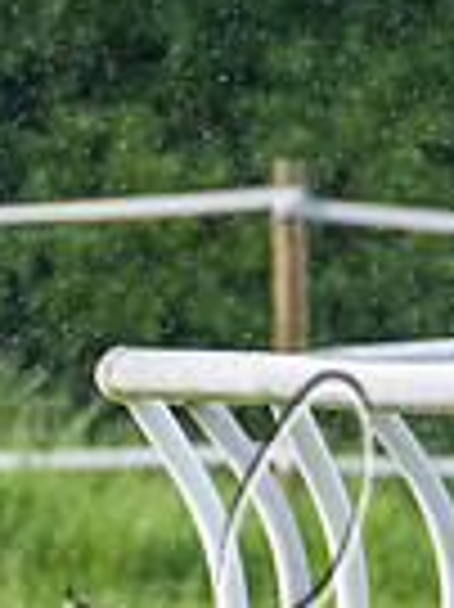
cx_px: 1309
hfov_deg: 0.5
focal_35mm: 2839
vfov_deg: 0.7
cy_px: 134
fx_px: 49725
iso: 400
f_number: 4
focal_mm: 280
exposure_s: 1/2500
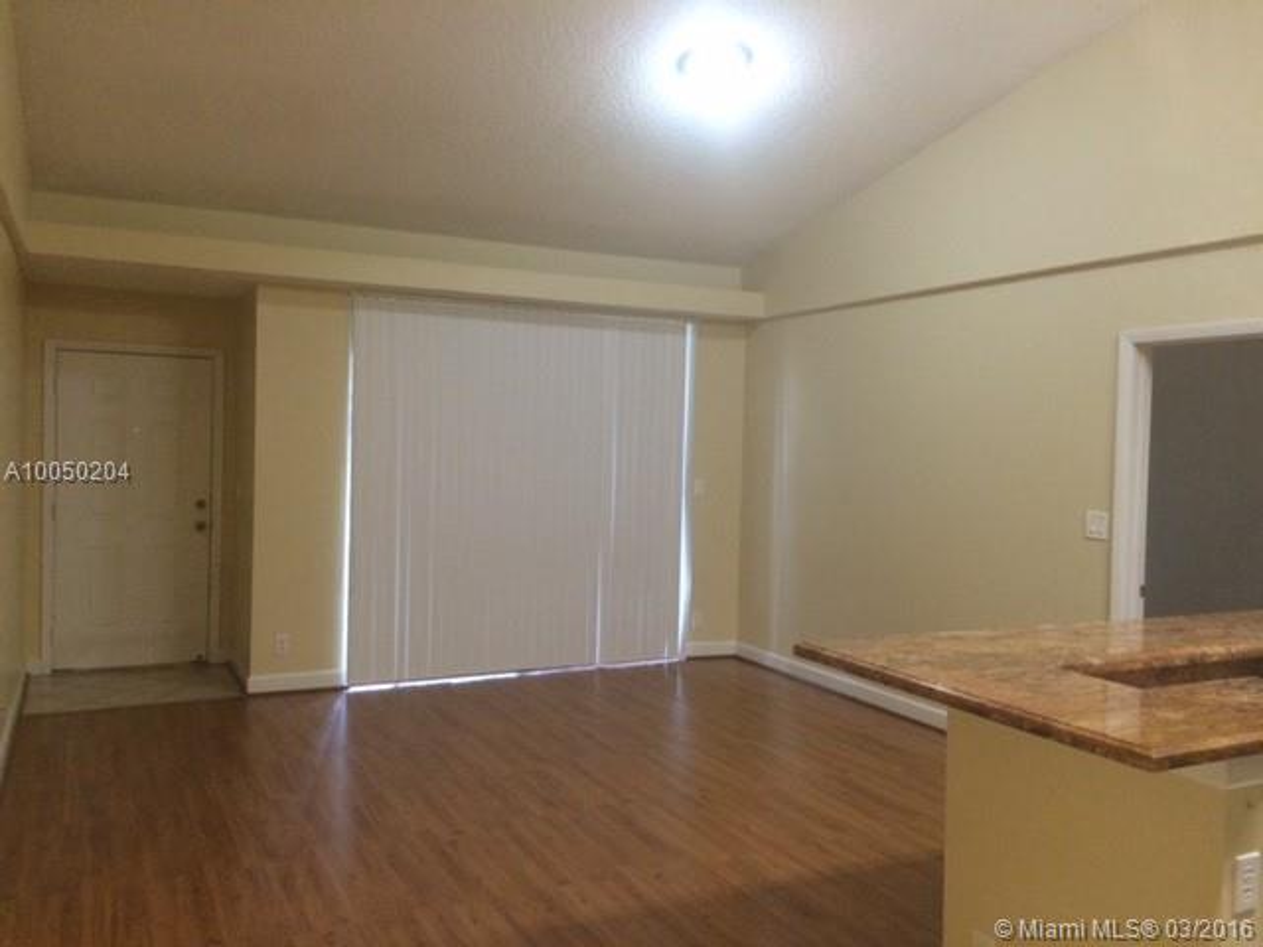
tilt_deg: -1.0
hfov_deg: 61.7
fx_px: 1058
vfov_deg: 48.2
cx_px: 632
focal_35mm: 29
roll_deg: +0.3
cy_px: 474
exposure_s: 1/30
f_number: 2.2
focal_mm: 4.15
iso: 250
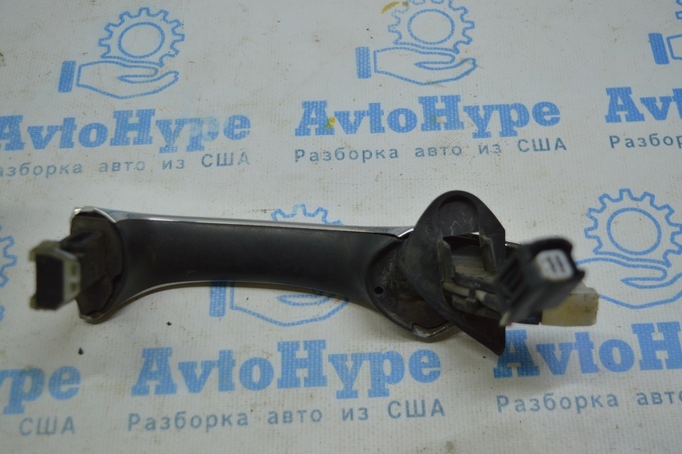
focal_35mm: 48
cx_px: 341
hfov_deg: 41.1
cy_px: 227
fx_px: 909
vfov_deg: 28.0
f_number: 4.5
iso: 400
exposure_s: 1/125
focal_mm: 32
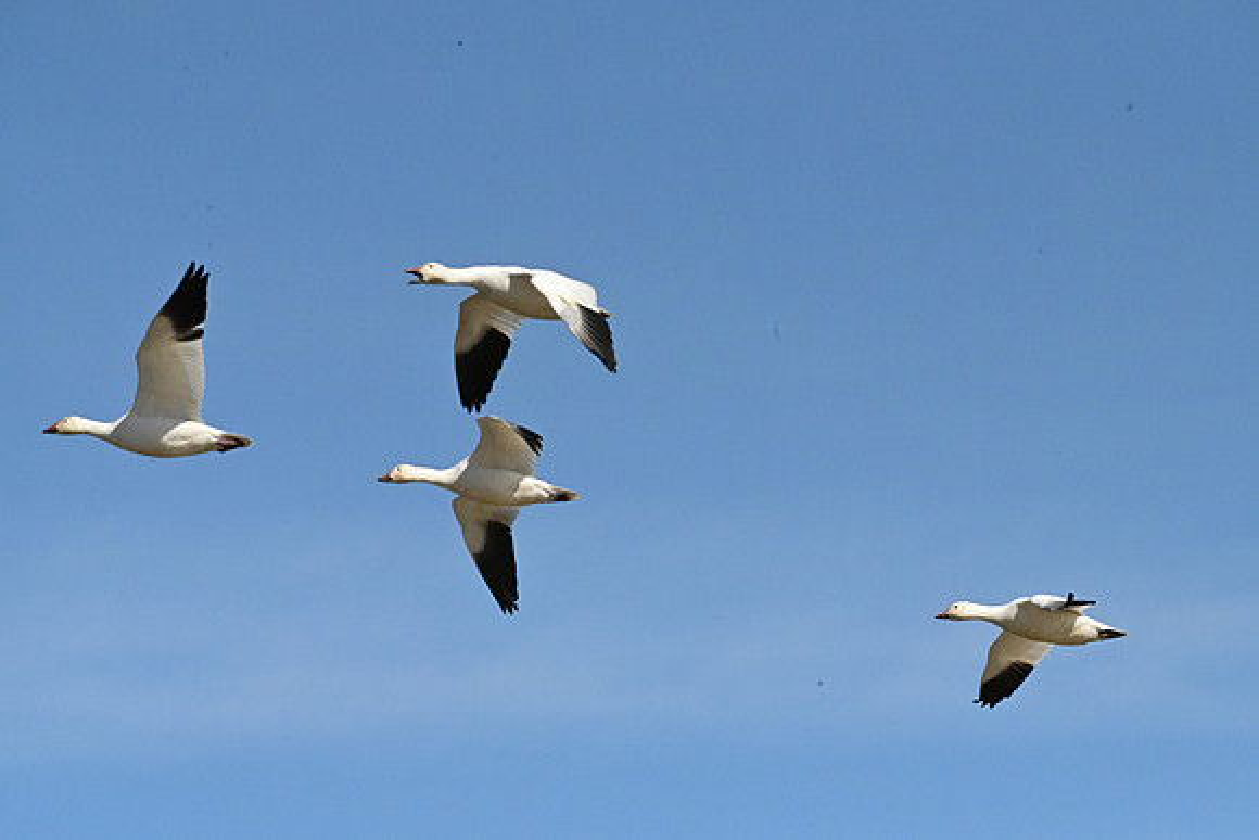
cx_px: 630
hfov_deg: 3.4
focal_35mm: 600
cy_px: 420
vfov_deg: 2.3
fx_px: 20987
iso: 6400
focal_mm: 600
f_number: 18
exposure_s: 1/8000
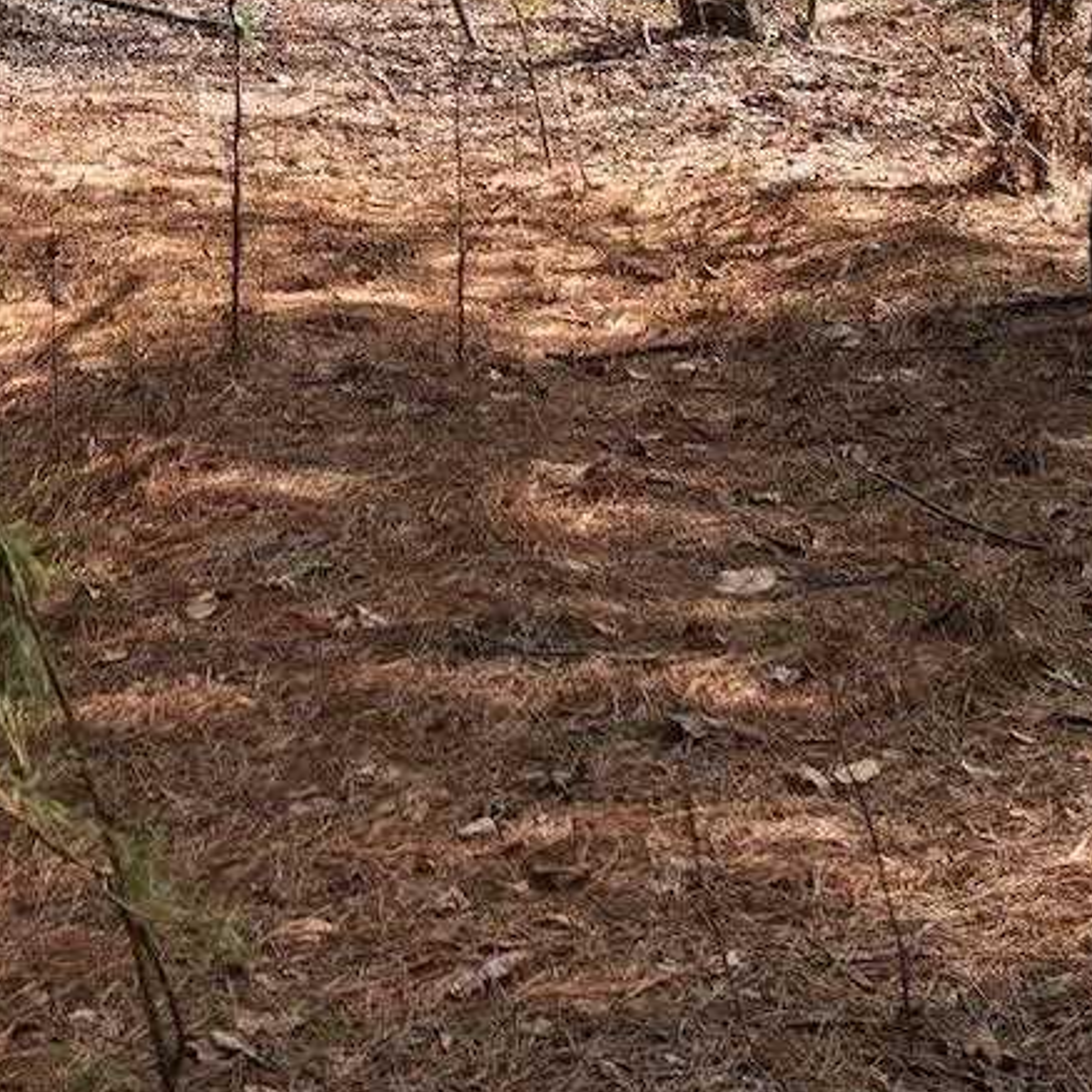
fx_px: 3319
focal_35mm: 93
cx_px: 130
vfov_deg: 17.4
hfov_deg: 18.4
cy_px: -358
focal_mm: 12.29
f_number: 2.8
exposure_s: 1/800
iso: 230
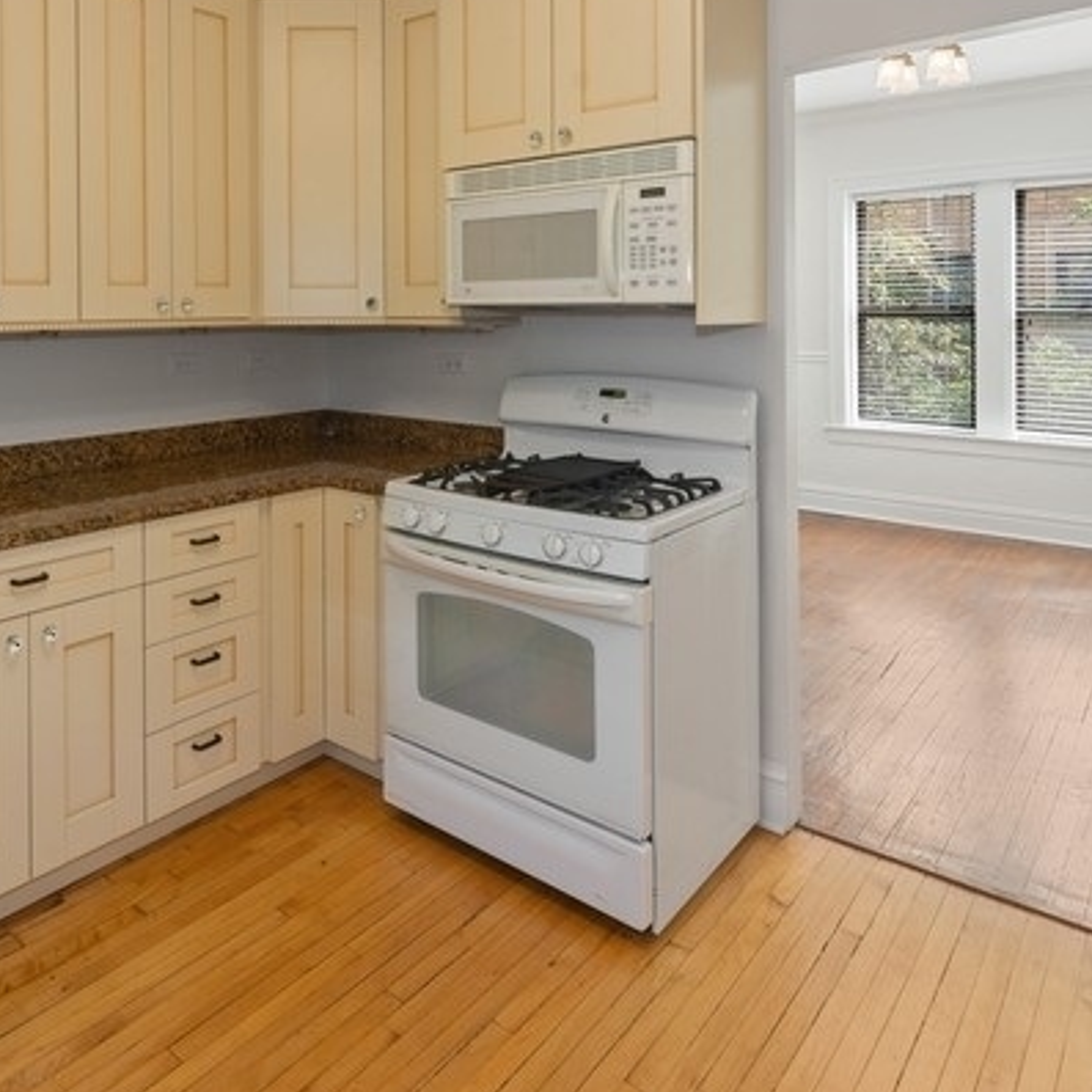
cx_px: 348
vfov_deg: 60.2
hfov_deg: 61.1
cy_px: 300
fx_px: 892
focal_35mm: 25
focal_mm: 13
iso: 400
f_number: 8
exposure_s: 1/10
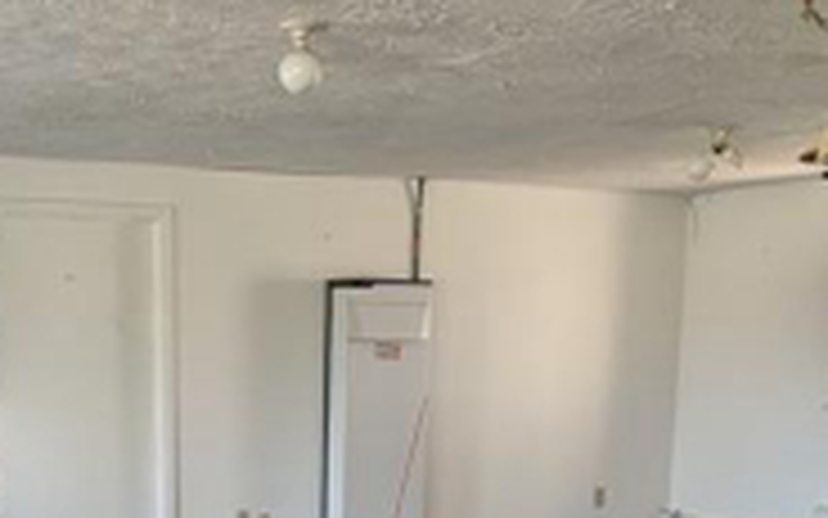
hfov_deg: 42.2
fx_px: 1038
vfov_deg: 26.1
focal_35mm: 46
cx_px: 212
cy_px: 550
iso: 82
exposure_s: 1/173
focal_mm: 2.02
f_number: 1.7
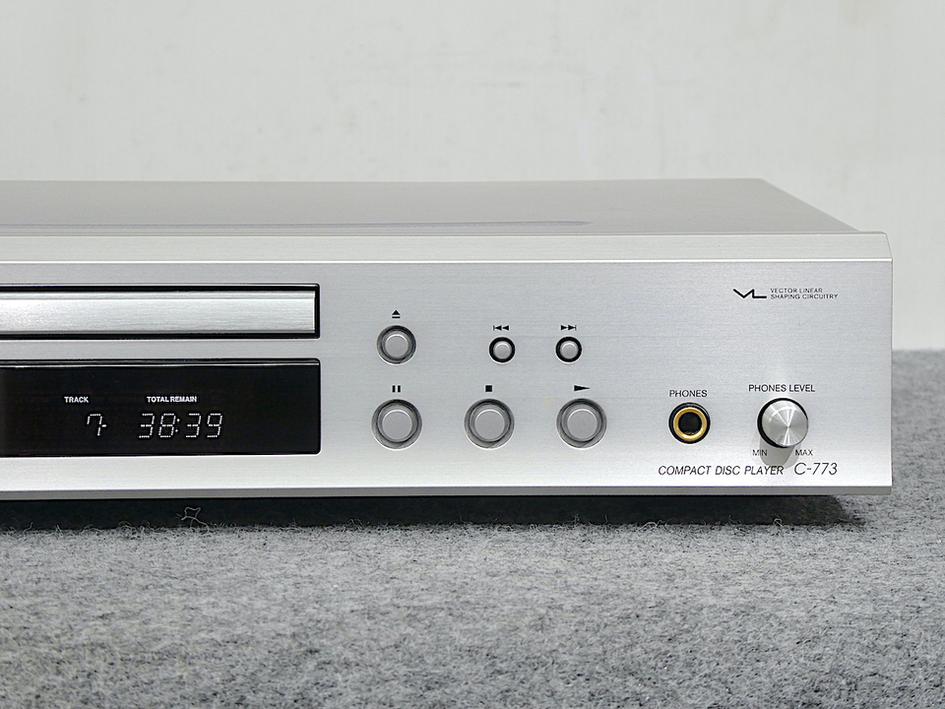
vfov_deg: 14.0
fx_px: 2894
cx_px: 472
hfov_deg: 18.5
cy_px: 354
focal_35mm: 106
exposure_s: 1/8
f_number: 5.1
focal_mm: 19
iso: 200
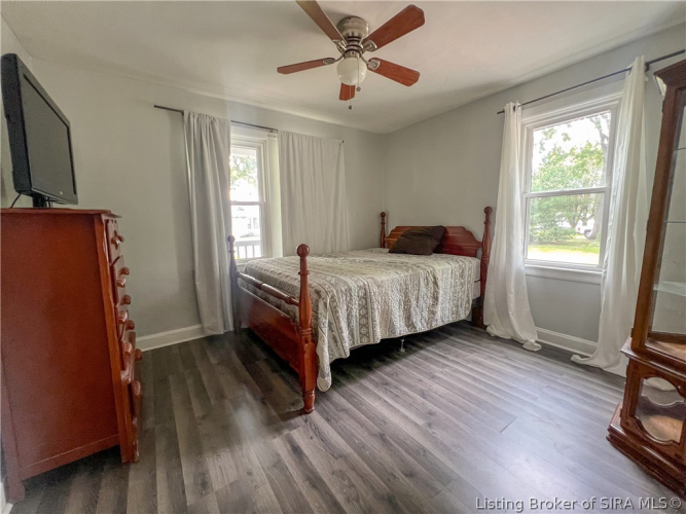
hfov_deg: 106.2
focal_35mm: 13
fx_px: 258
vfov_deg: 89.9
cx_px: 343
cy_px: 257
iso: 320
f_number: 1.8
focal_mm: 1.57
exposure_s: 1/60
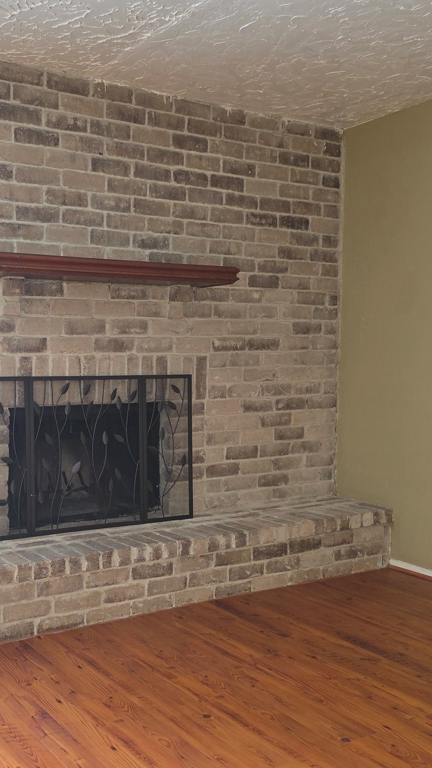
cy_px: 418
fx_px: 733
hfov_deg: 31.8
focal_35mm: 36
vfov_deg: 55.2
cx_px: 78
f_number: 1.7
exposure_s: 1/24
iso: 100
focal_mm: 6.3
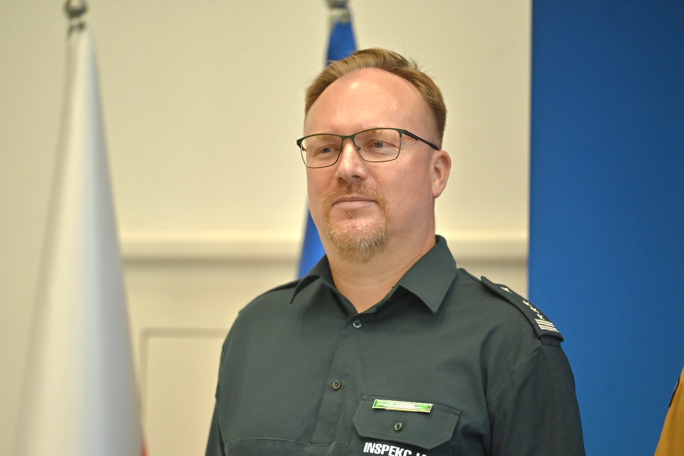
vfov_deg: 7.6
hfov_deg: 11.4
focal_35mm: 180
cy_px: 228
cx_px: 342
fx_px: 3420
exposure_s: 1/833
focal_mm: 180
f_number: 2.8
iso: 800
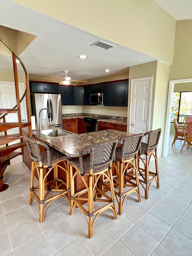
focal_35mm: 18
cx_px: 95
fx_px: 133
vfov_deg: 87.8
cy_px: 128
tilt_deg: -10.8
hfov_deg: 71.6
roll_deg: +0.7
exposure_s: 1/120
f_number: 1.8
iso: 200
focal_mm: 1.57
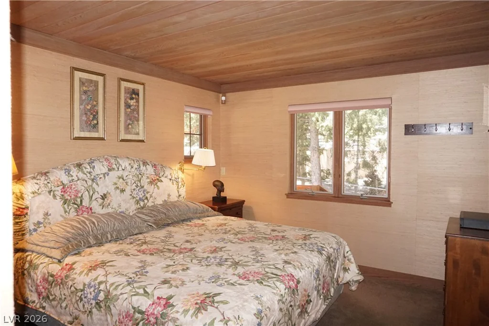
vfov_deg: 53.1
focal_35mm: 24
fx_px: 326
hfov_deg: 73.7
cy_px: 163
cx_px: 244
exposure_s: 1/160
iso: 2000
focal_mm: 16
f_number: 5.6
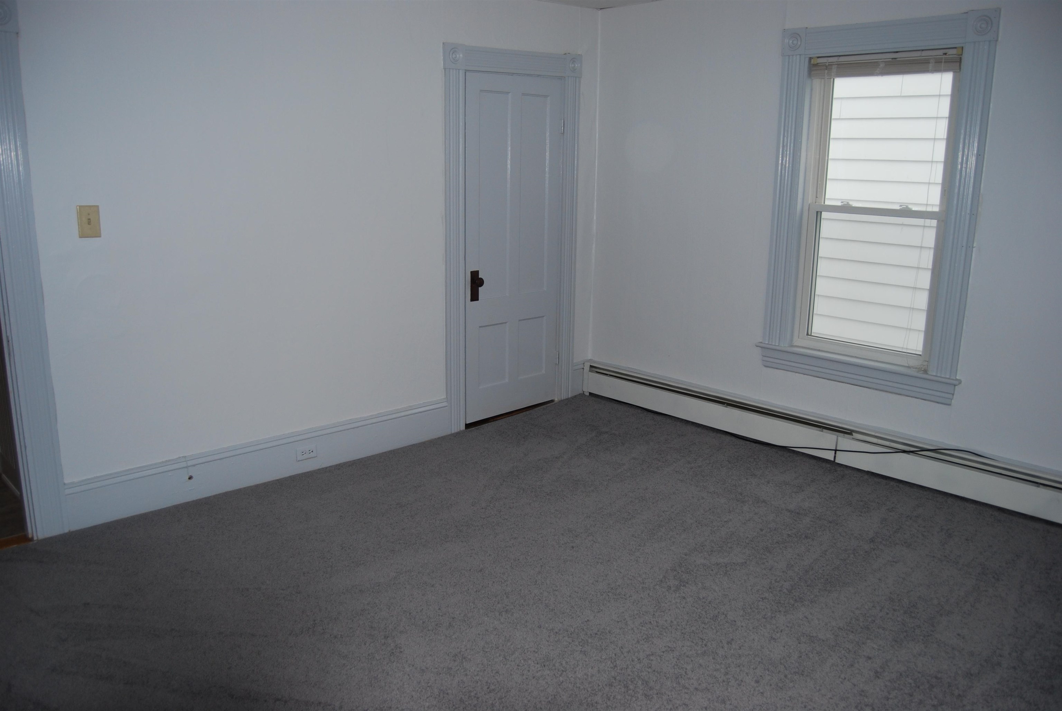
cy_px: 356
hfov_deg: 67.3
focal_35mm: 27
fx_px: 797
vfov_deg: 48.0
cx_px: 531
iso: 200
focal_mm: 18
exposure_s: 1/60
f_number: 3.5
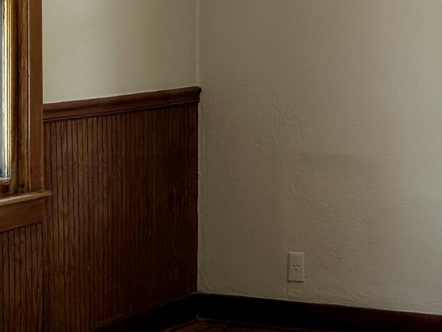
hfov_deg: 12.0
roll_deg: -0.5
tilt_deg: -5.1
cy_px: 151
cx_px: 187
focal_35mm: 164
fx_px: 2094
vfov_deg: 9.1
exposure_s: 1/120
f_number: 1.78
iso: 200
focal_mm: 6.76
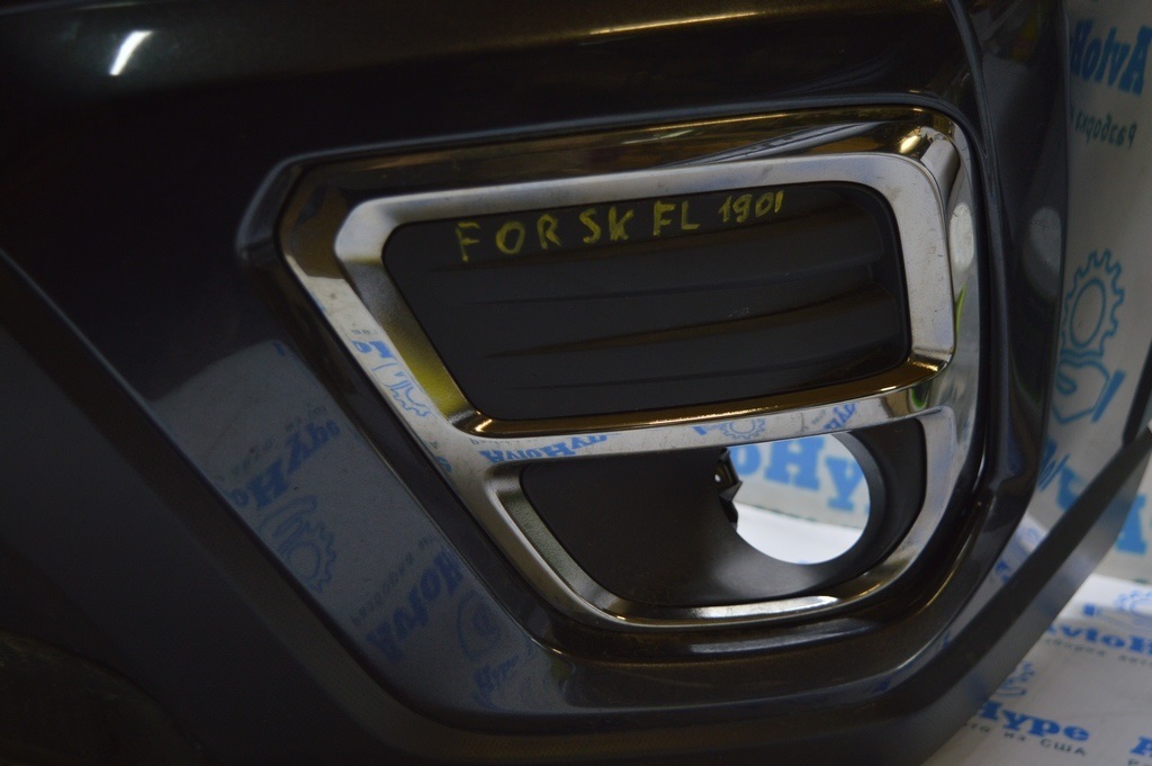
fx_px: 1535
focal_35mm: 48
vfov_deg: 28.0
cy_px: 383
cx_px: 576
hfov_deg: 41.1
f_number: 4.5
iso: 400
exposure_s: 1/50
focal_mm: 32
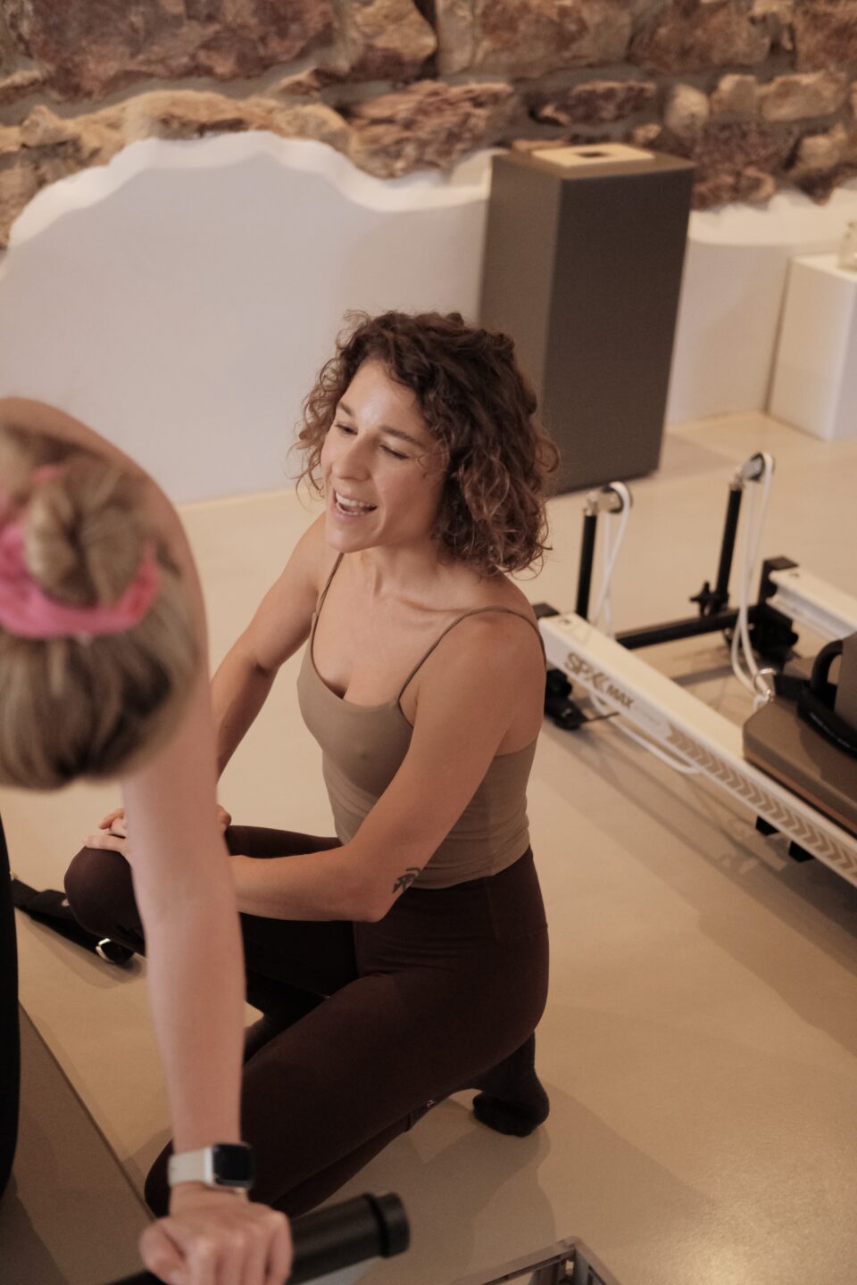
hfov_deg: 25.5
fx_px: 1892
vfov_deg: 37.5
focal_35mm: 53
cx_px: 428
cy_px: 642
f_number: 2
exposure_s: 1/180
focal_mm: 35
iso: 2500
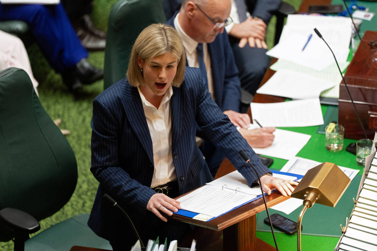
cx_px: 188
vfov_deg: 6.9
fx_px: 2094
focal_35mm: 200
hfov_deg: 10.3
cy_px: 126
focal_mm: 200
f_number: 2.8
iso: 4000
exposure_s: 1/500
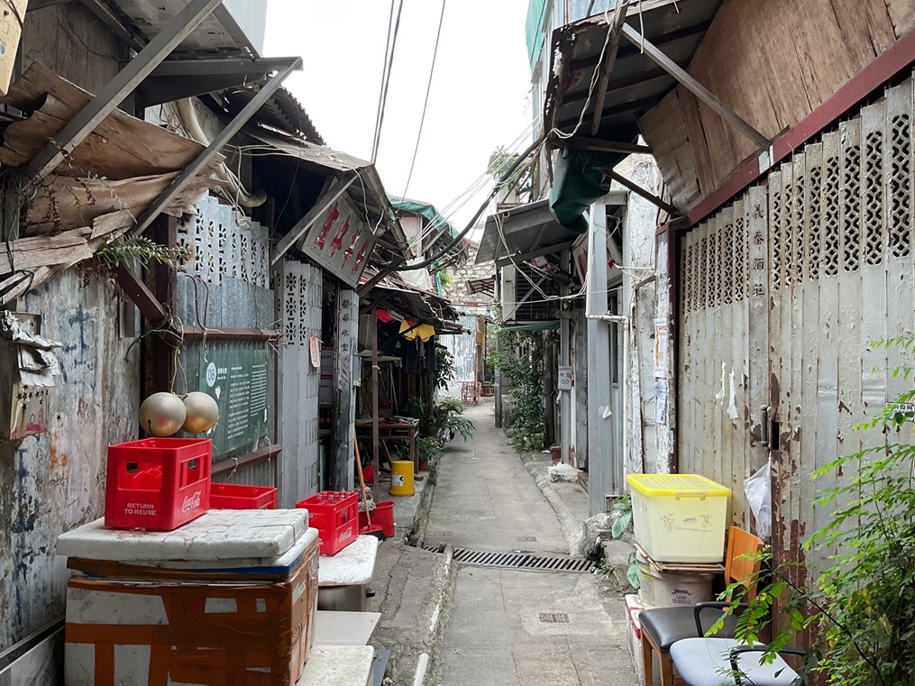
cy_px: 343
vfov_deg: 48.2
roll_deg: +1.1
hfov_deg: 61.7
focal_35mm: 29
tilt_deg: -0.9
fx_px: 766
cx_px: 458
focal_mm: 3
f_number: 1.8
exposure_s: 1/120
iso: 20
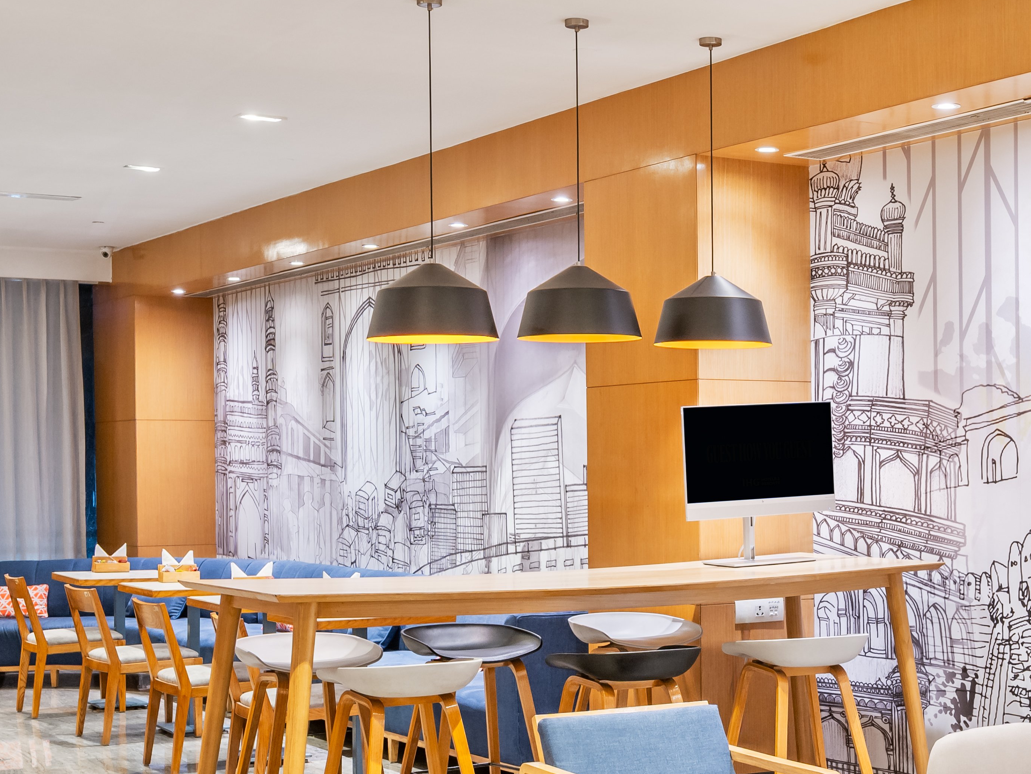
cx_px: 832
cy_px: 495
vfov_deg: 23.2
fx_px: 1877
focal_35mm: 63
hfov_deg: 30.0
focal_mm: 30
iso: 400
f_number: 8
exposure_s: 1/4
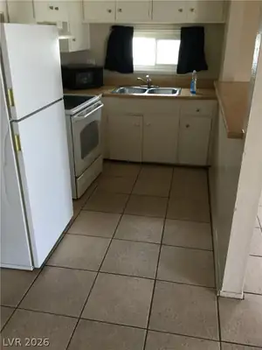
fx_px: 313
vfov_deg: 58.4
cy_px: 175
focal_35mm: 31
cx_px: 131
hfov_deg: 45.4
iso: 40
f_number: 2.4
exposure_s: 1/30
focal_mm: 3.3
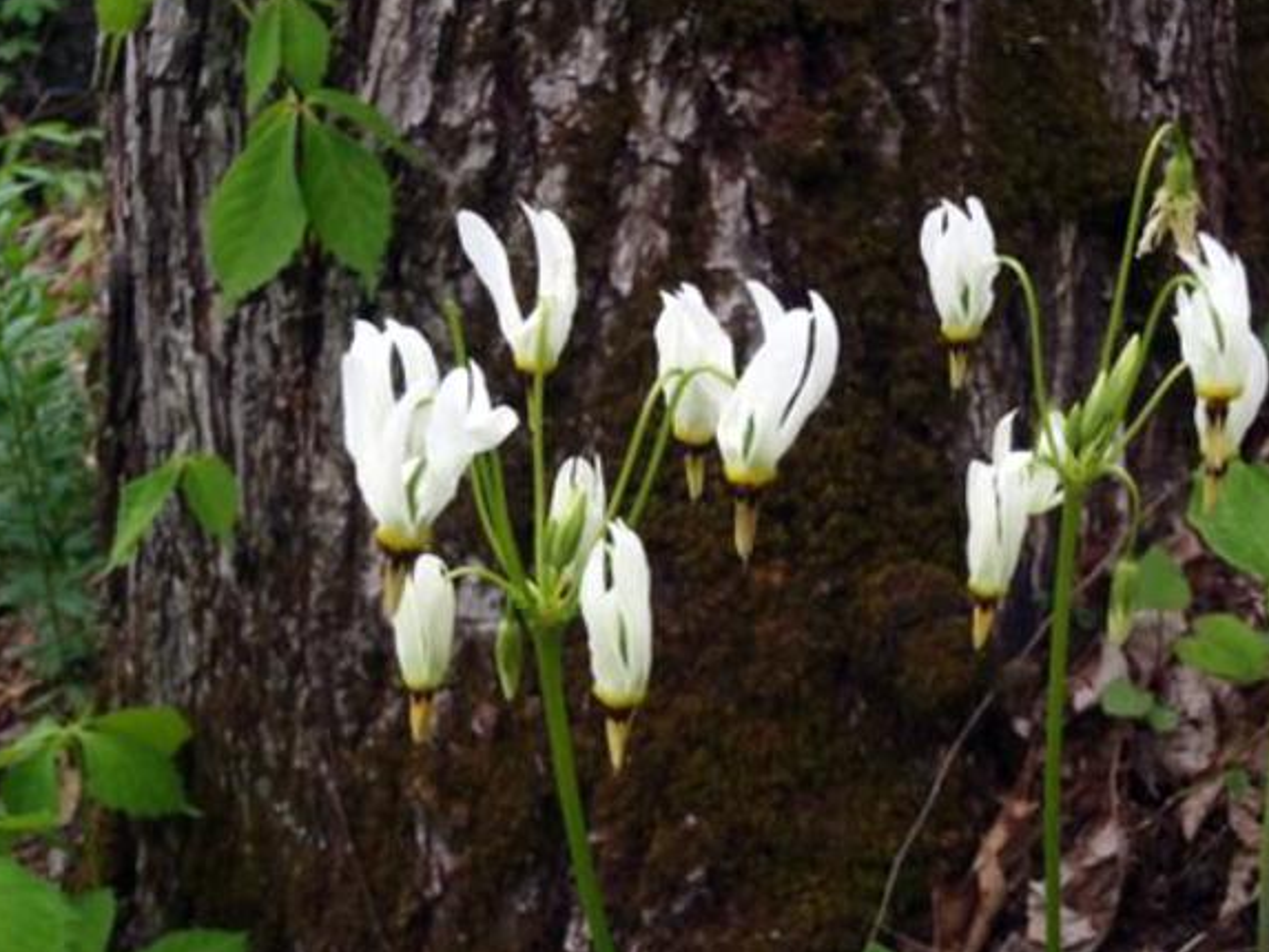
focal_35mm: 42
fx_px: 1540
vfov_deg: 34.4
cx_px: 660
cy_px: 476
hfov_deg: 44.8
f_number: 4.7
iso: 80
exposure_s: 1/50
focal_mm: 6.64
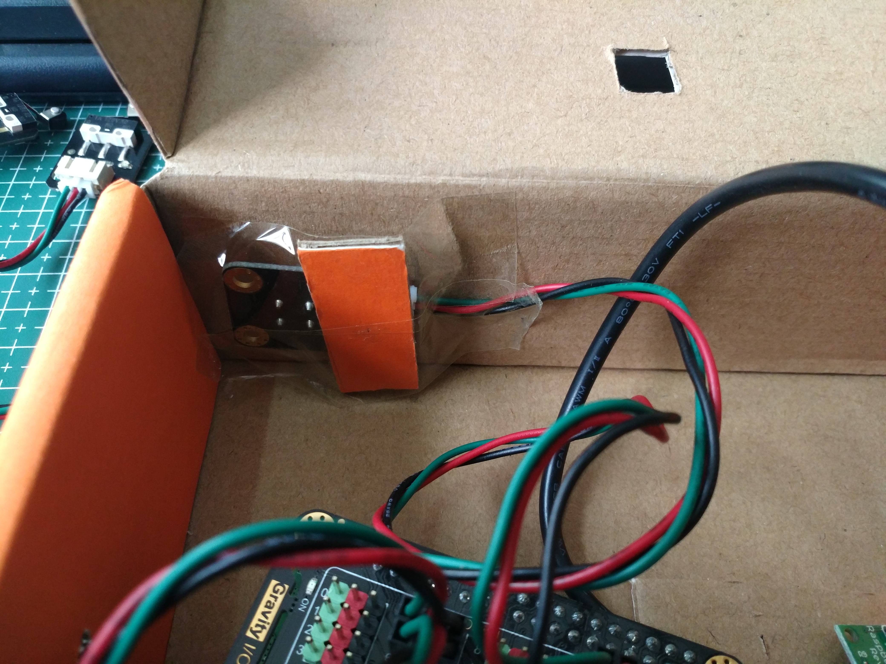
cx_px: 443
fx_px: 691
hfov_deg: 65.3
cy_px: 332
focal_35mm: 27
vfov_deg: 51.4
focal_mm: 4.73
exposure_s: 1/33
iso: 500
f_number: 2.2
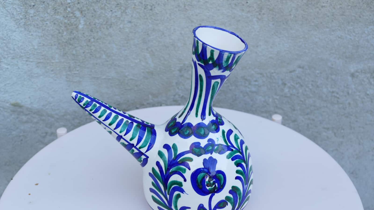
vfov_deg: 23.5
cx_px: 189
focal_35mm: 51
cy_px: 117
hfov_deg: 40.6
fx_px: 506
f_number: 3.3
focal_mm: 17.54
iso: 125
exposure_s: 1/100
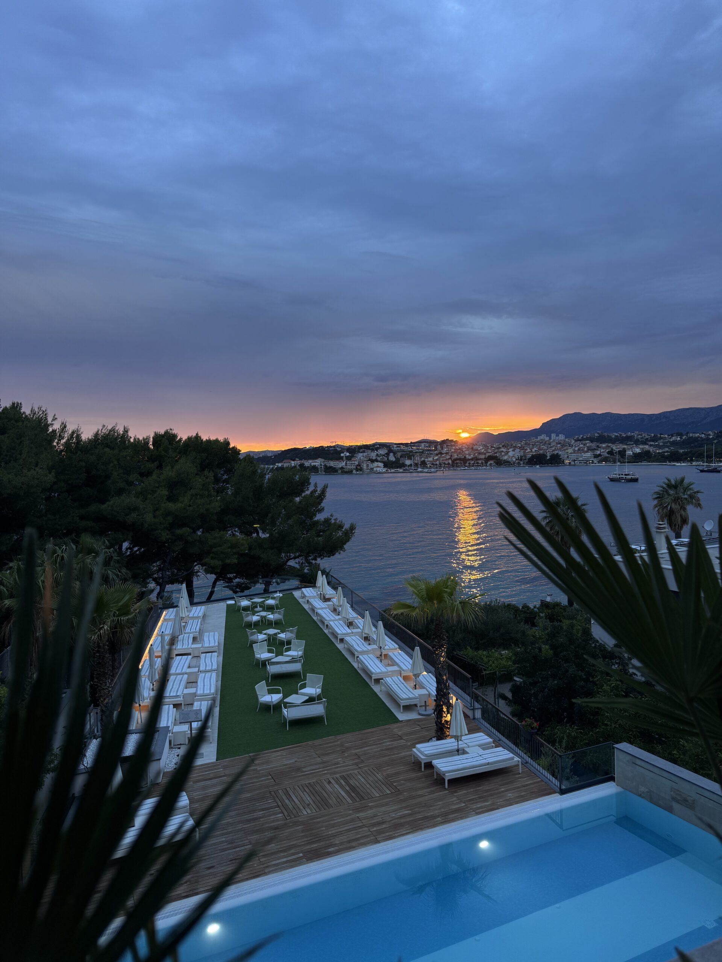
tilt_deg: -1.5
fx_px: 667
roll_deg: +1.3
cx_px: 361
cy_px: 481
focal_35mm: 24
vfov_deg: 71.6
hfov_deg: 56.8
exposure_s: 1/121
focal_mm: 6.76
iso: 64
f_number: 1.78
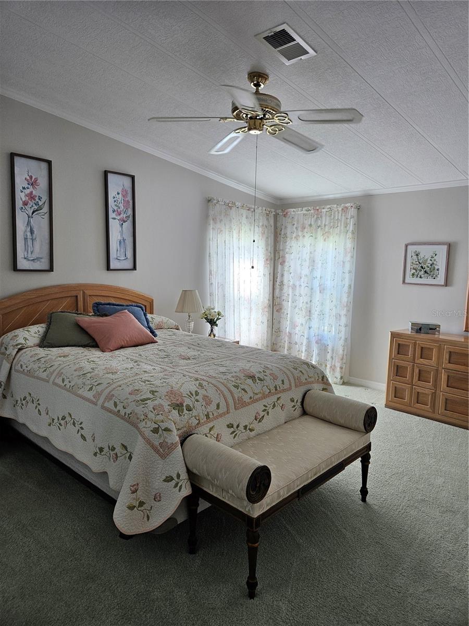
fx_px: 415
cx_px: 234
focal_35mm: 23
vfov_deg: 73.9
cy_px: 313
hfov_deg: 58.9
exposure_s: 1/120
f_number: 1.8
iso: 125
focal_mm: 5.4
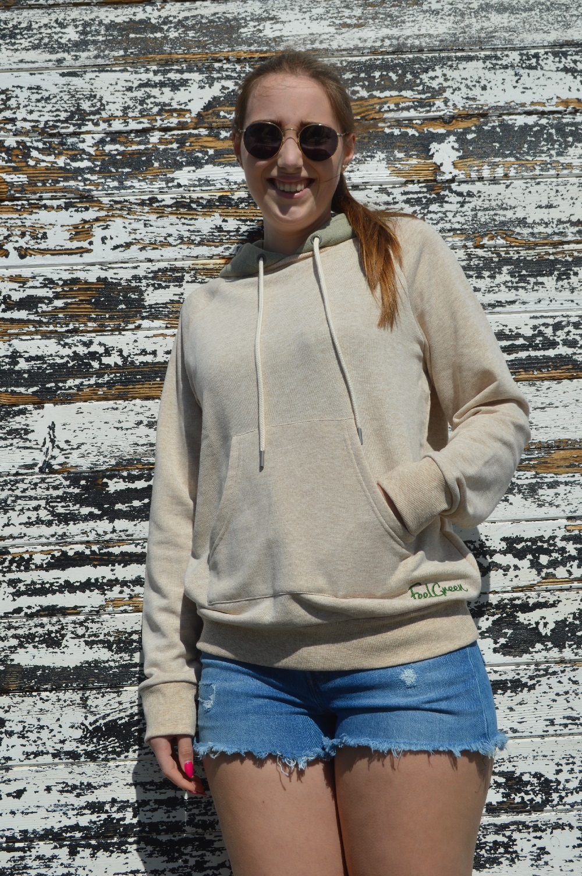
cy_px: 438
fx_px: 1166
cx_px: 291
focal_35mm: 48
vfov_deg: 41.1
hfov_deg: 28.0
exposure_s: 1/400
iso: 100
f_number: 10
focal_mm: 32
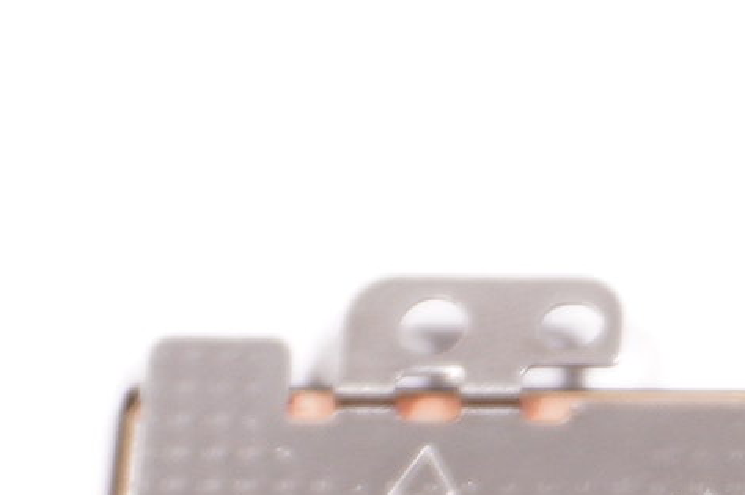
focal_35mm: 295
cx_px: 1575
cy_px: 1257
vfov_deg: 4.5
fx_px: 6102
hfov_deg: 6.7
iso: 400
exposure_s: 1/100
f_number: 5.6
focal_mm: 31
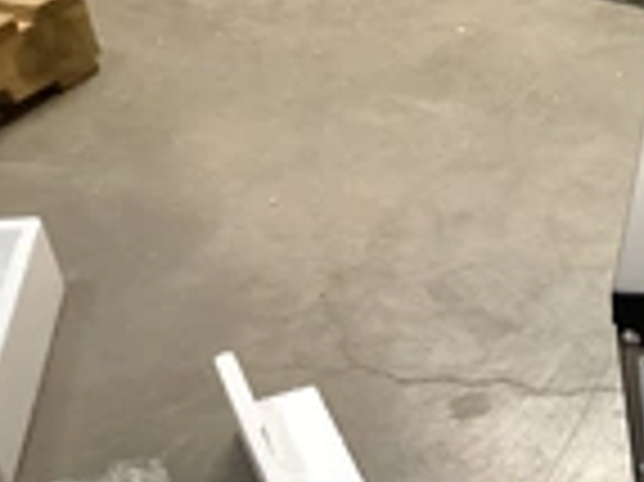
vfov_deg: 16.3
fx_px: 1617
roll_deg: -2.3
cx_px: 883
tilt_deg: -43.8
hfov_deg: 20.2
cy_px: 568
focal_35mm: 87
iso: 400
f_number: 2.4
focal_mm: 3.3
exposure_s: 1/40
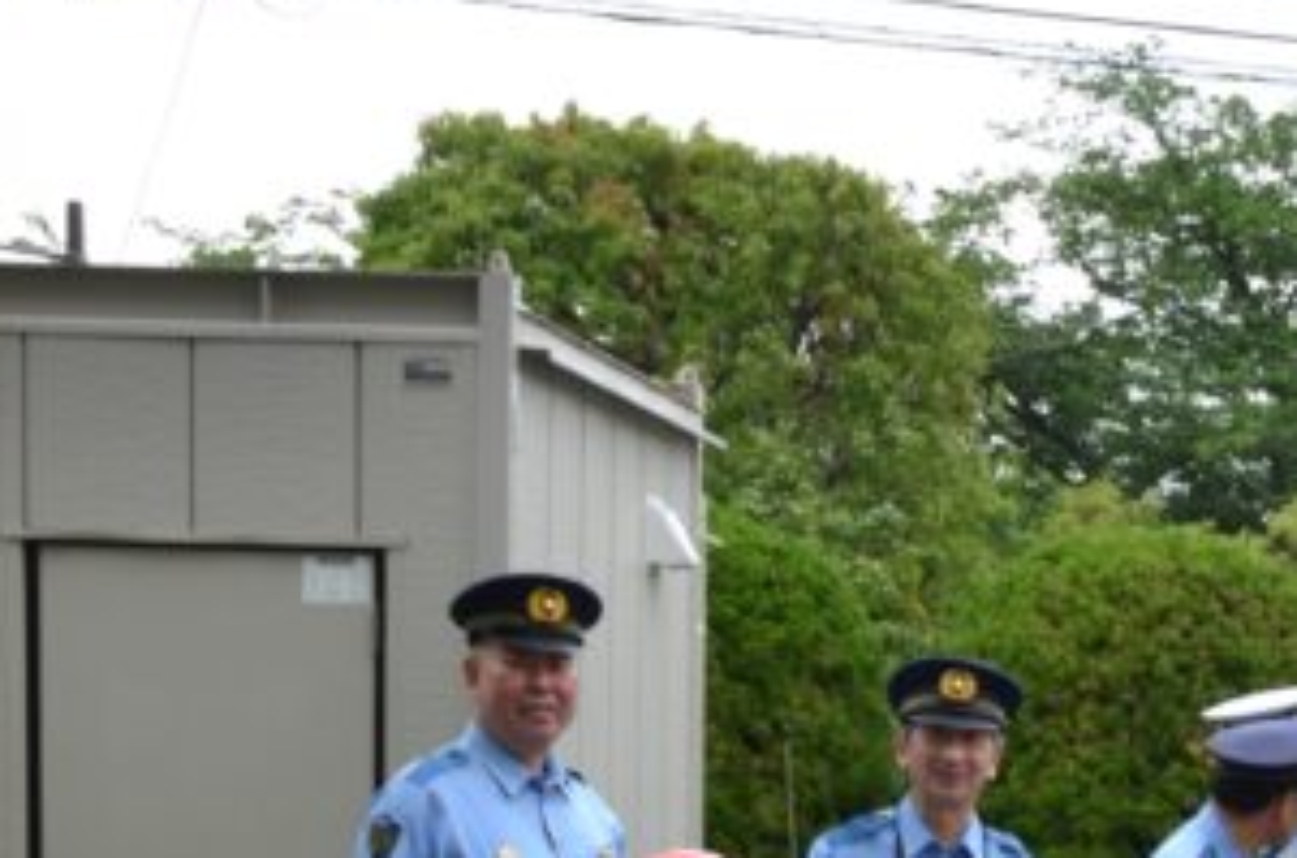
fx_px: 3306
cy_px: 1155
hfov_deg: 20.1
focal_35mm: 92
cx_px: 1749
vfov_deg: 14.1
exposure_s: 1/200
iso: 160
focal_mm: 18
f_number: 7.1
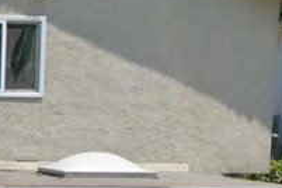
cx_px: -216
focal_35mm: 112
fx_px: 877
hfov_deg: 15.7
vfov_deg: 11.7
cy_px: 291
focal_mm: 8.4
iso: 150
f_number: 2.8
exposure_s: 1/3000
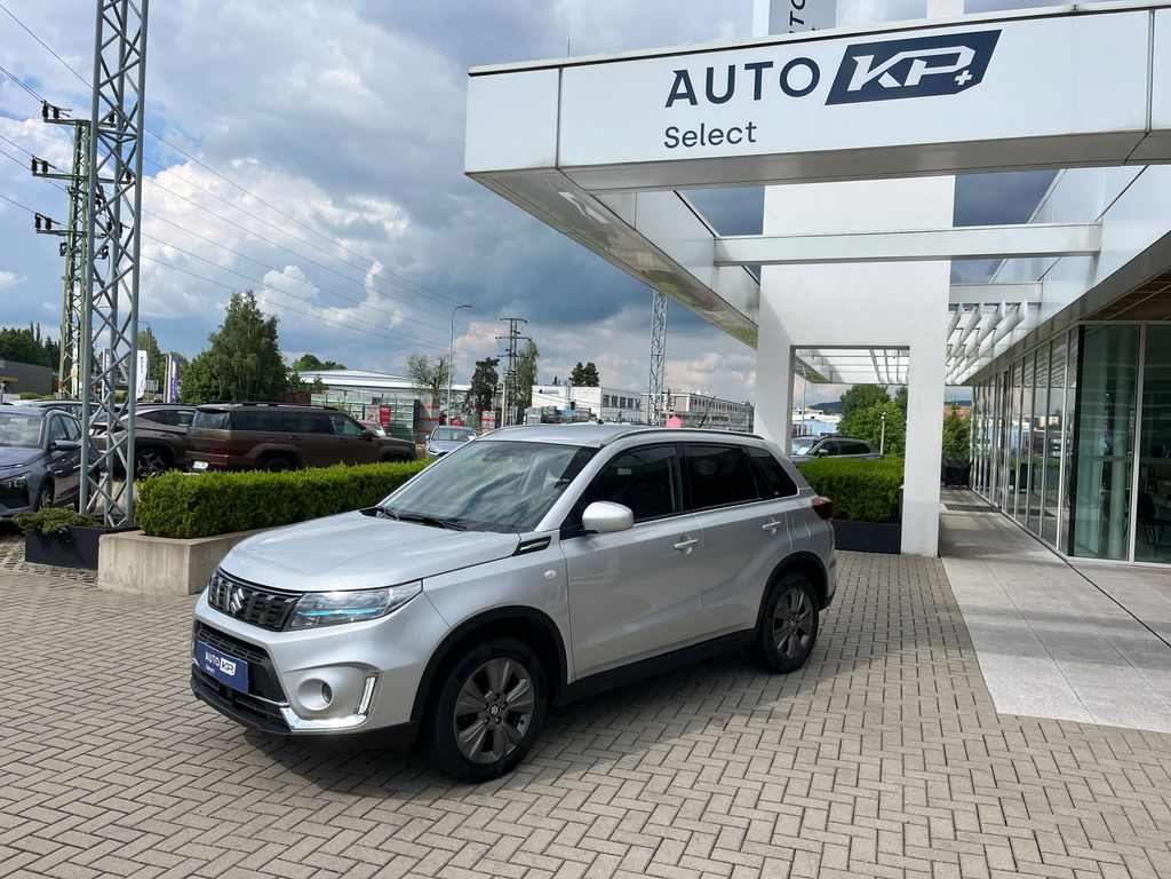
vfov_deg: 53.1
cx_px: 586
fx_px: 880
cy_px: 440
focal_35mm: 26
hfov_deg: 67.3
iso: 50
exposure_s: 1/4484
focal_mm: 5.1
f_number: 1.6
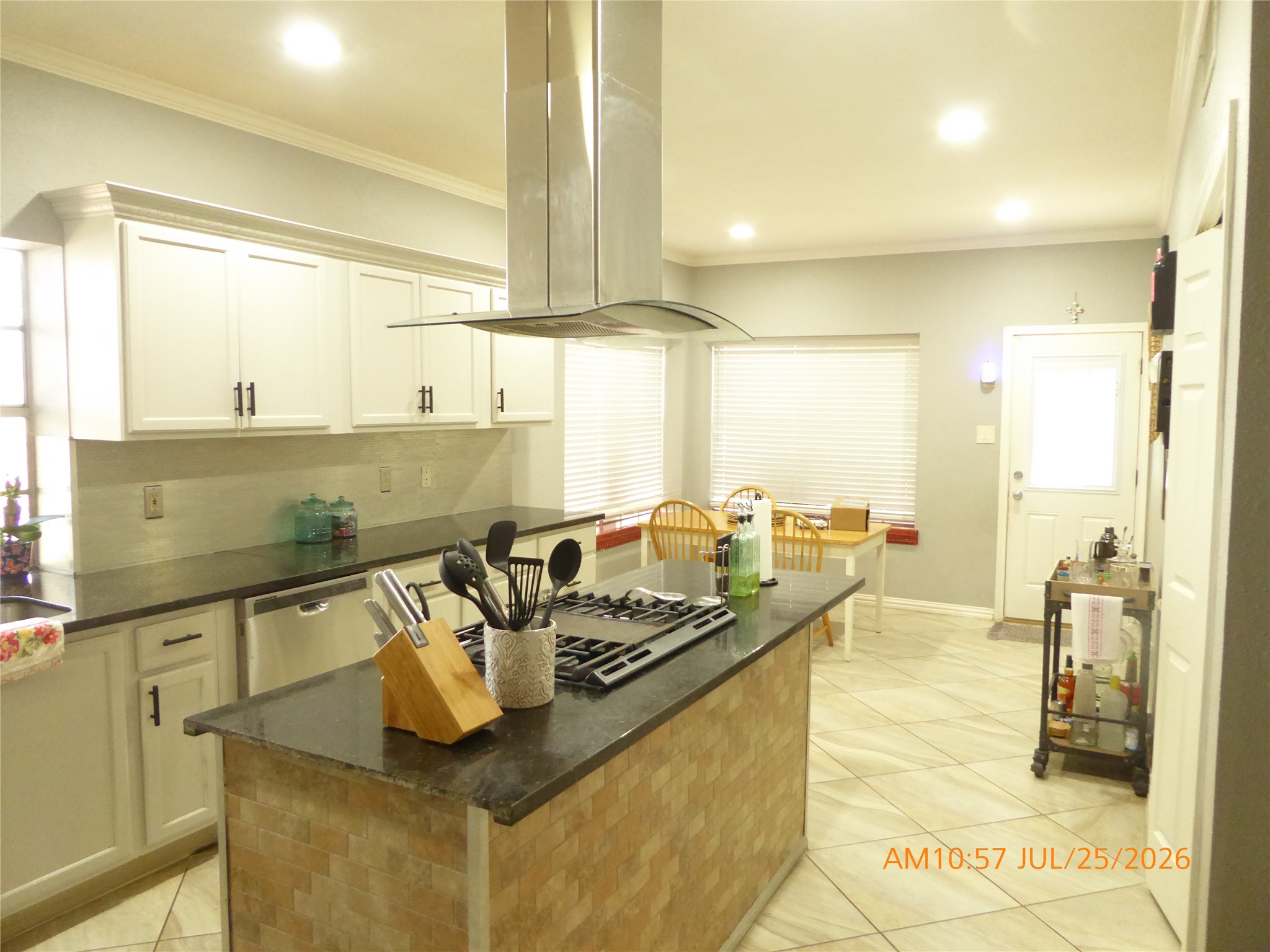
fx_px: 881
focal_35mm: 24
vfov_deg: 56.8
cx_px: 635
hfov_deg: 71.6
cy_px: 476
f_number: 3.3
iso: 800
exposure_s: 1/25
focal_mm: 4.3
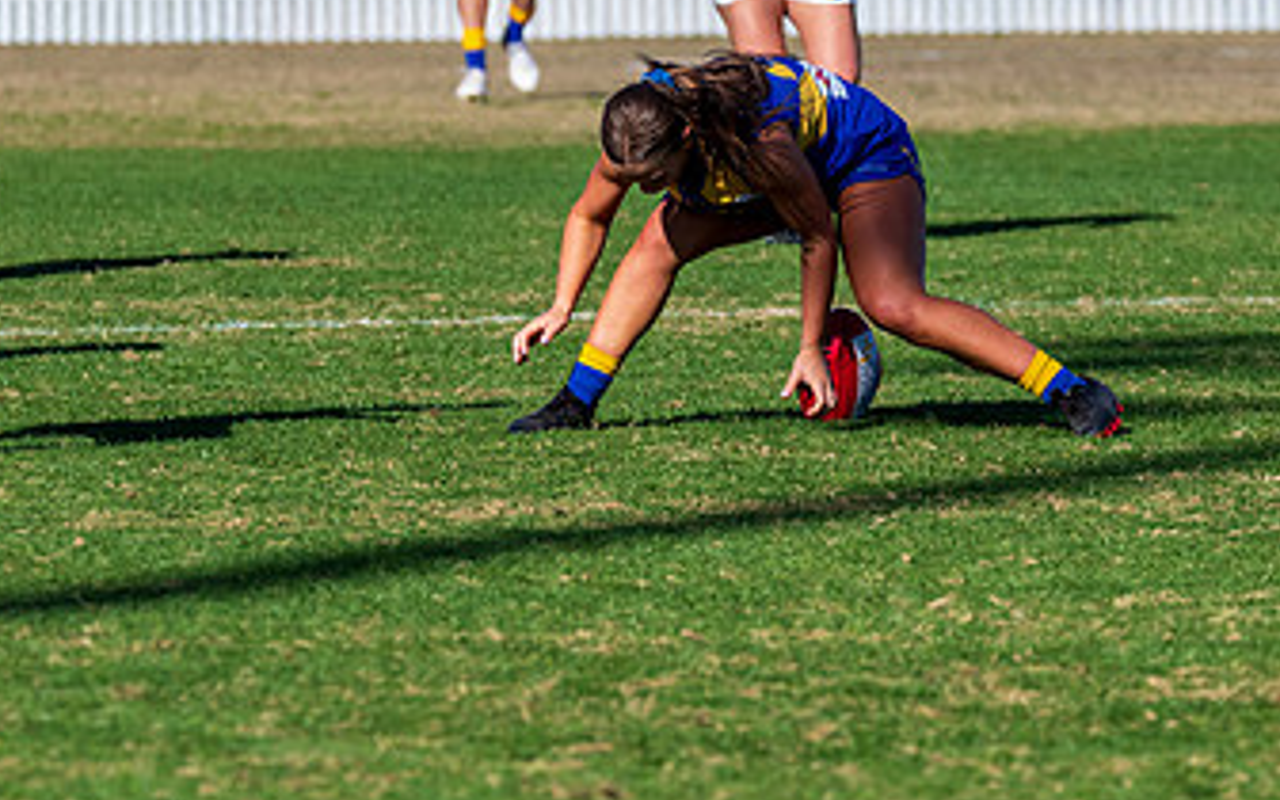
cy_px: 189
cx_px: 590
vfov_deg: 2.3
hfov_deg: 3.7
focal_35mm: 563
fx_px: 19640
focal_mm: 320
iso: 800
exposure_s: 1/2000
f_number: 8
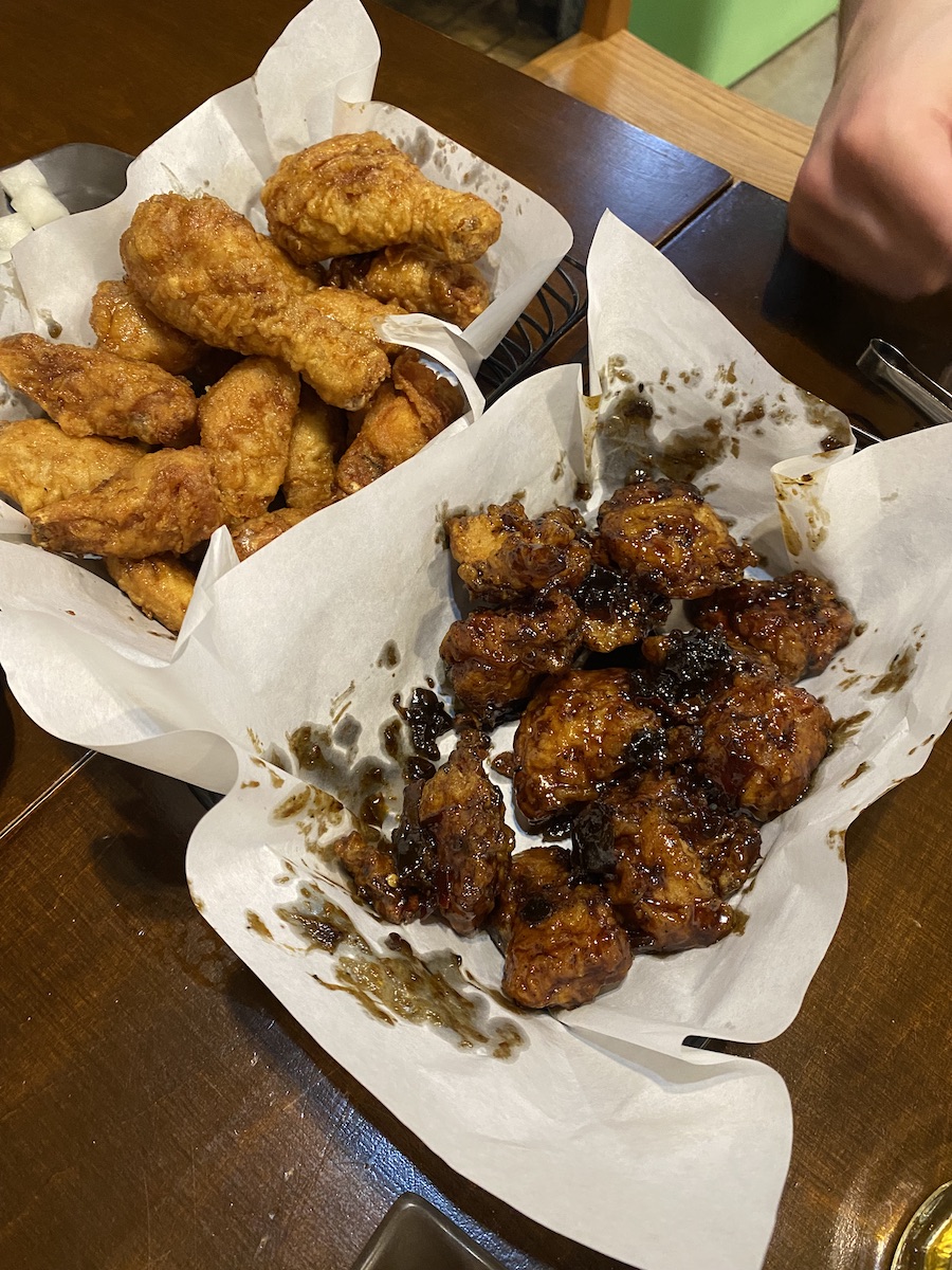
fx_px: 953
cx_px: 476
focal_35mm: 26
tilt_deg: -59.5
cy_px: 635
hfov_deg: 53.1
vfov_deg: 67.3
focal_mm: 4.25
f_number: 1.8
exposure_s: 1/40
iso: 400
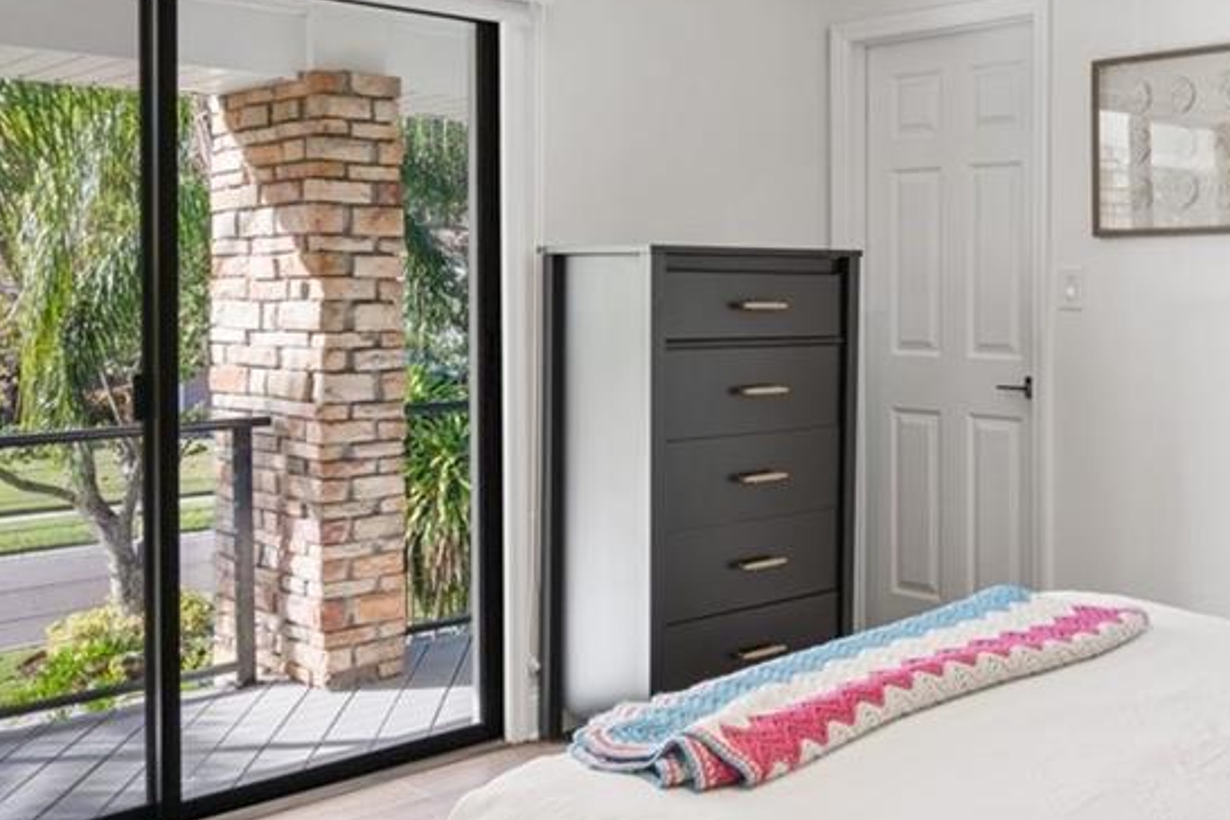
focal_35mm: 41
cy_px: 268
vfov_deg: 32.3
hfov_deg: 47.2
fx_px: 1401
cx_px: 721
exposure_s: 1/1.25
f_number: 7.1
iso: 160
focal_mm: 14
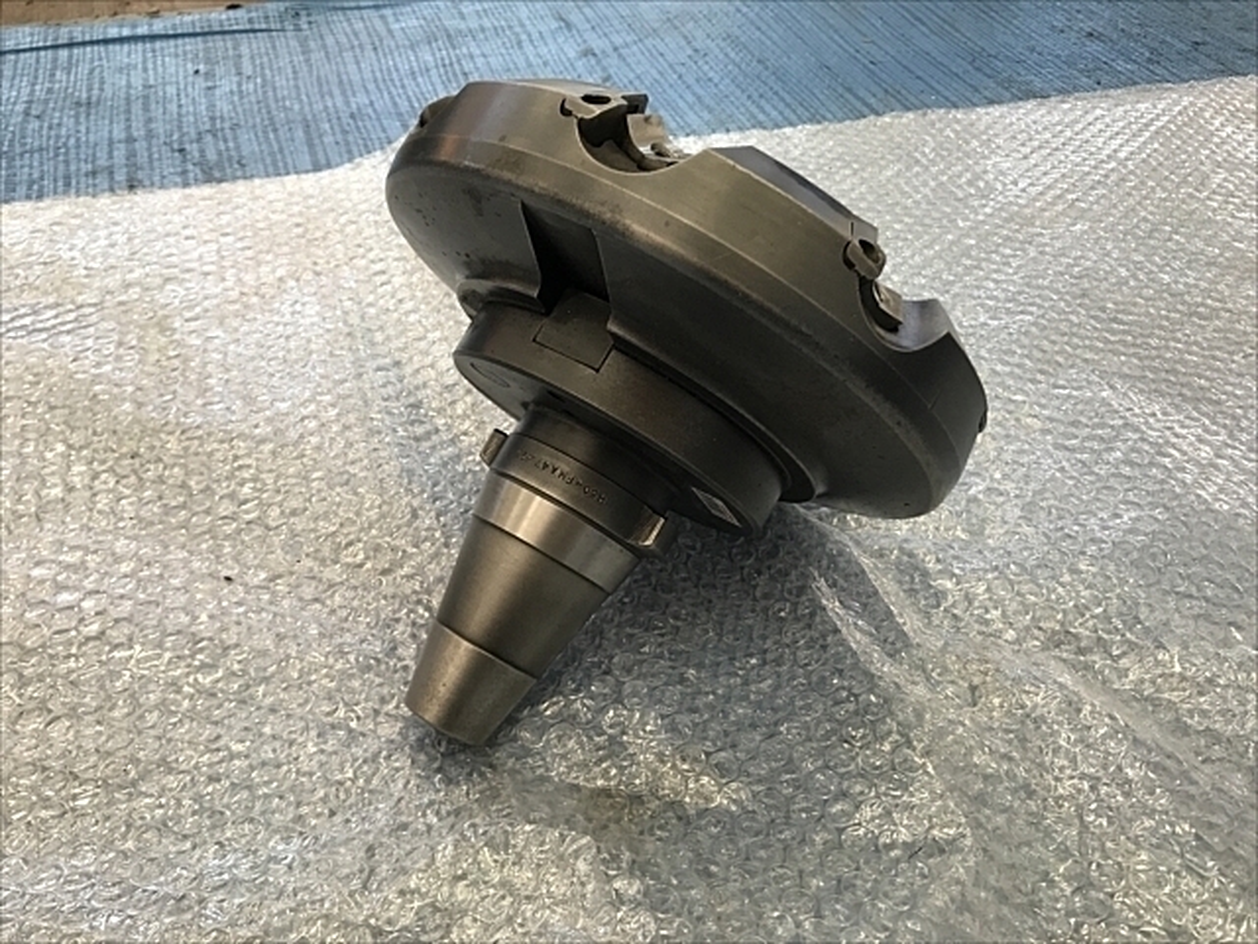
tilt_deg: -43.6
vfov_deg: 49.7
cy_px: 472
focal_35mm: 28
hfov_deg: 63.4
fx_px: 1018
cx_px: 629
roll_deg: -5.3
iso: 25
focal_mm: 3.99
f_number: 1.8
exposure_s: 1/32
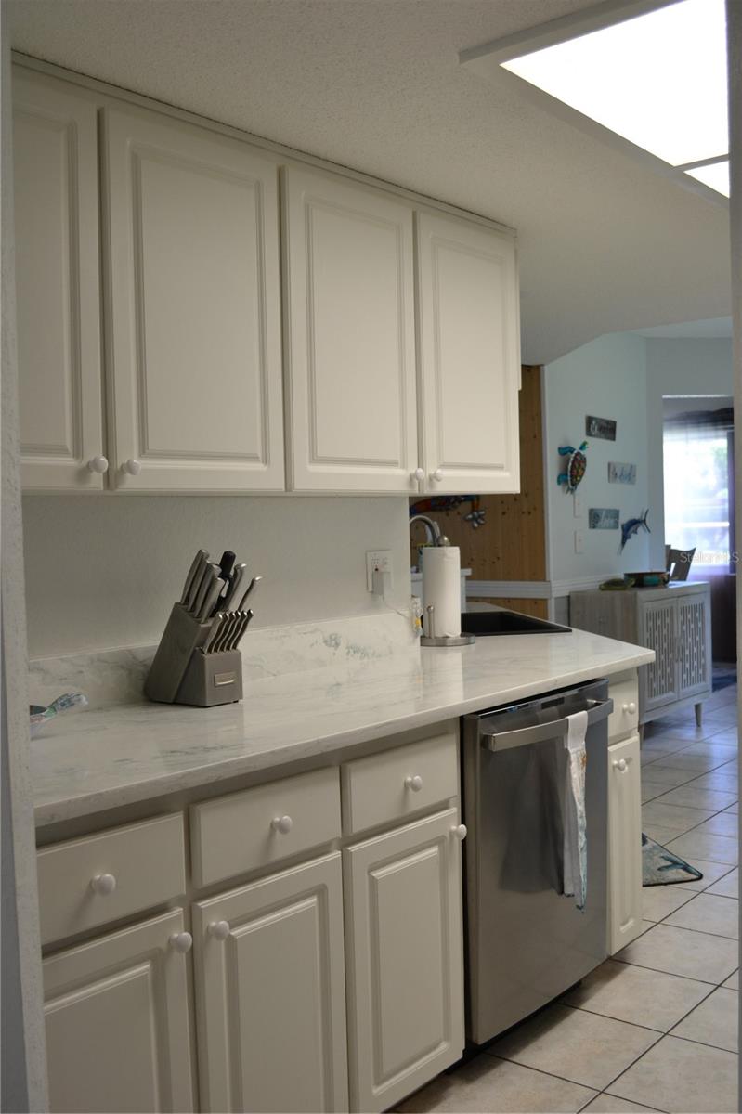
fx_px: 1021
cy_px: 557
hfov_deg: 39.9
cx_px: 371
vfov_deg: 57.2
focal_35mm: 33
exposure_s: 1/80
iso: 400
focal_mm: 22
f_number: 4.5
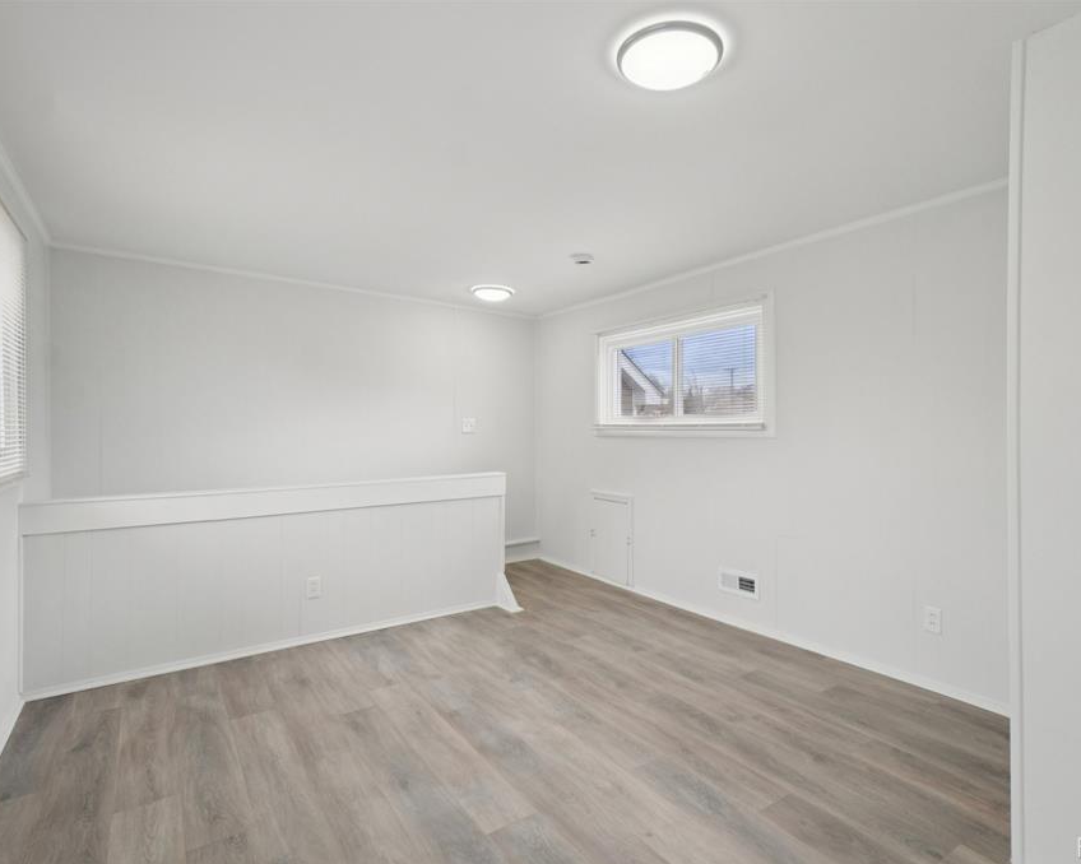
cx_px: 553
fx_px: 544
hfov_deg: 89.6
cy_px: 433
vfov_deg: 77.0
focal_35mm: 17
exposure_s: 1/30
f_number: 8
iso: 320
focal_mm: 10
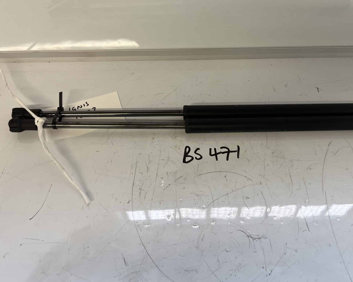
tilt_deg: -57.0
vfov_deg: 45.7
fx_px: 334
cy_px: 127
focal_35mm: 32
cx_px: 214
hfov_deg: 55.2
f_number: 1.6
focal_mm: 5.1
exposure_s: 1/122
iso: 100
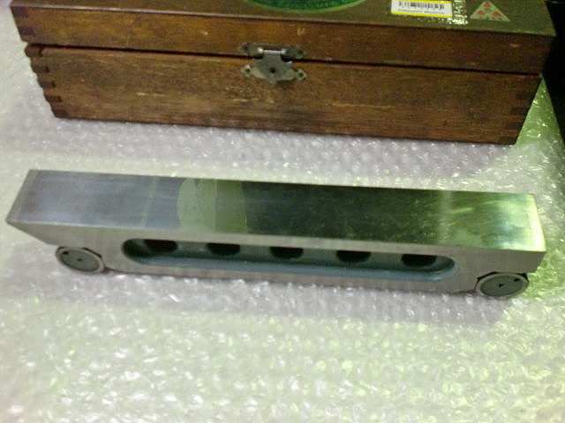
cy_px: 212
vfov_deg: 40.7
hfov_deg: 52.6
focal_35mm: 35
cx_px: 282
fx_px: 571
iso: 500
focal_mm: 6.3
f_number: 3.1
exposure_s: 1/60
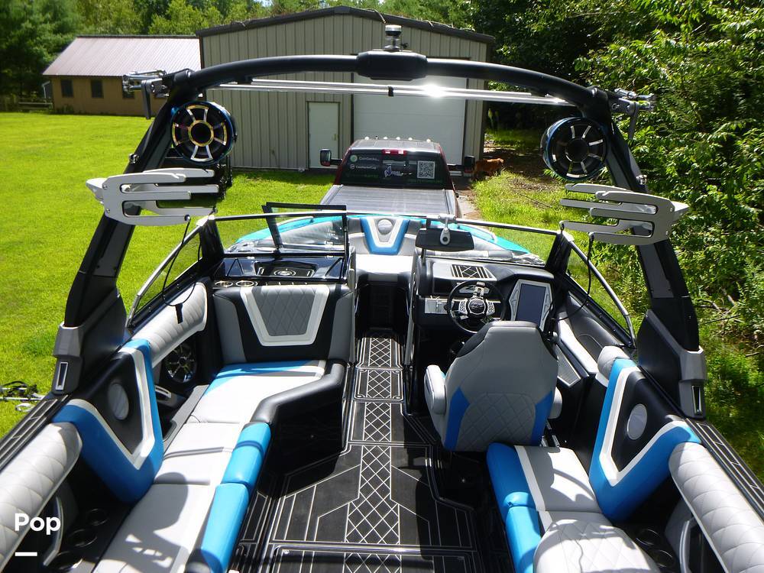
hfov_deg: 61.7
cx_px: 382
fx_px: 640
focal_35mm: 29
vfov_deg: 48.2
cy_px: 286
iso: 100
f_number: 4.1
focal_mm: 5.2
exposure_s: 1/320
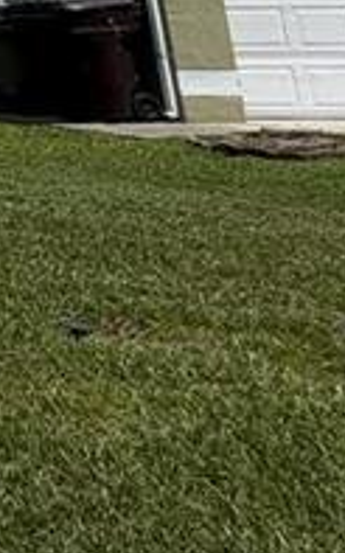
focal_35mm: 77
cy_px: -191
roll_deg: +0.5
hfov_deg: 8.6
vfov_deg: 23.3
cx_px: -987
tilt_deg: +10.2
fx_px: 1159
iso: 25
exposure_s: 1/1745
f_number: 2.2
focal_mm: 2.22
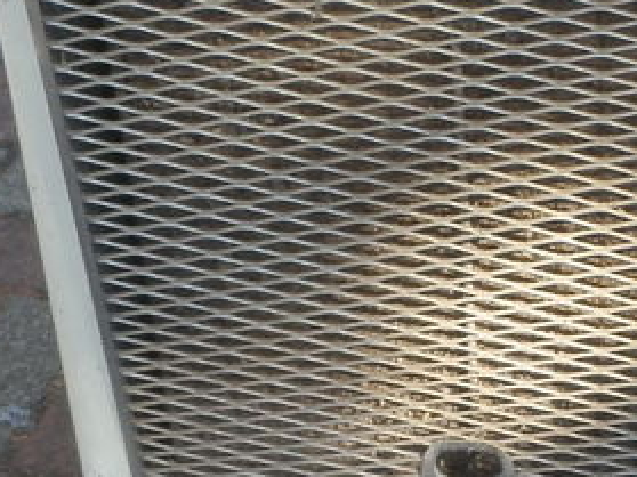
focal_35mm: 86
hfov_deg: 22.3
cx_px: 566
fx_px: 1582
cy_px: 313
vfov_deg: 17.1
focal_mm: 4.2
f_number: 3
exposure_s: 1/160
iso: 80
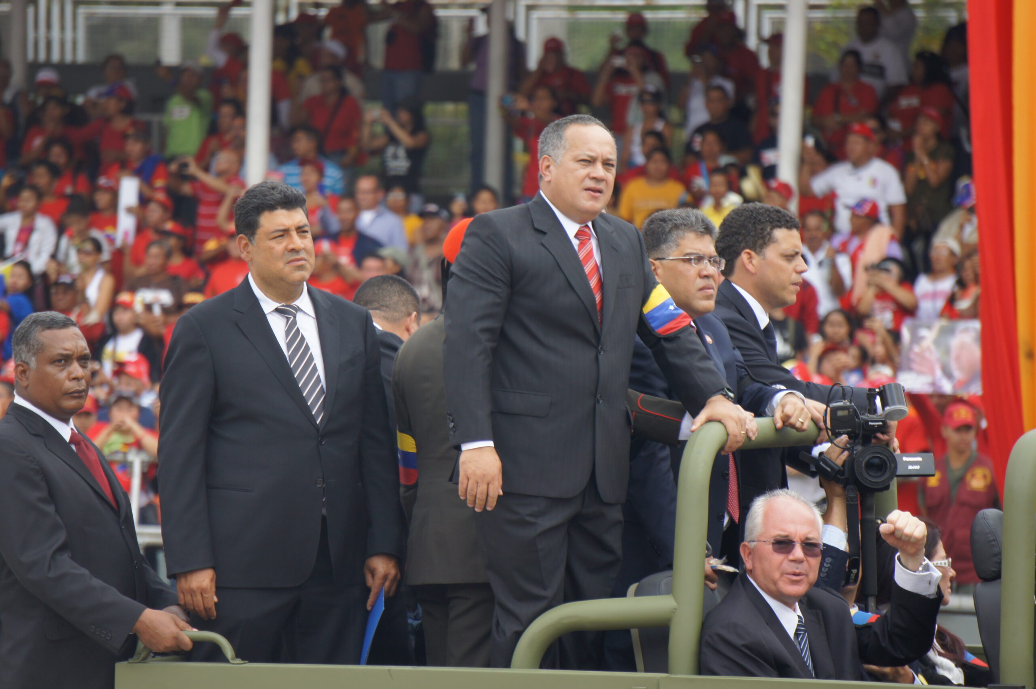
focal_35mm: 286
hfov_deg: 7.2
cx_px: 518
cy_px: 344
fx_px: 8239
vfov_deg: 4.8
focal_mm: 191
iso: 250
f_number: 6.3
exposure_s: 1/320
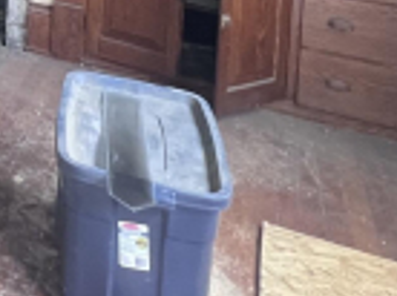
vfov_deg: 17.8
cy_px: -259
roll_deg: -3.7
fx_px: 721
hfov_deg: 24.7
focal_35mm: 63
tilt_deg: -5.8
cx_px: -180
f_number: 1.8
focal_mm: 1.57
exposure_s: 1/60
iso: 250
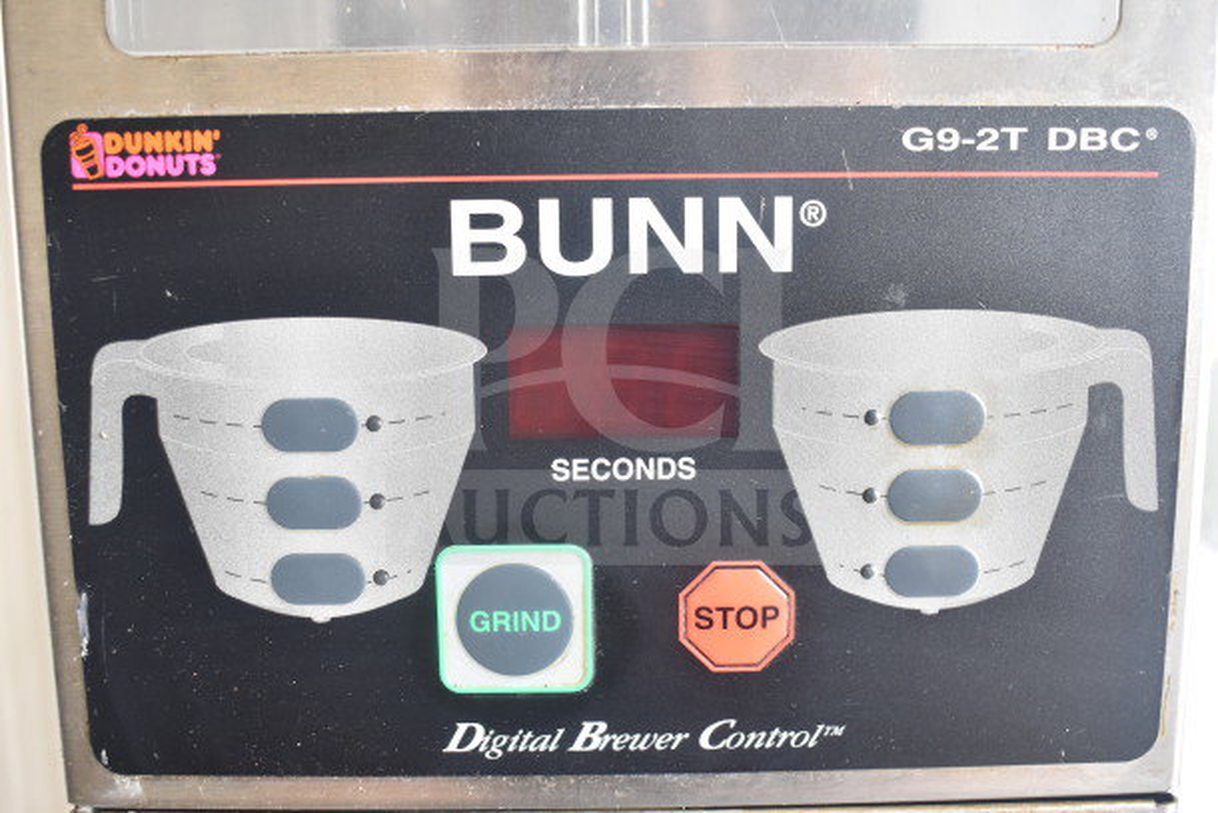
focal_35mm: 38
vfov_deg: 35.5
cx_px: 609
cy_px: 406
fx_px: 1269
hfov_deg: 51.3
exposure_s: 1/40
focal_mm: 25
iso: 720
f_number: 4
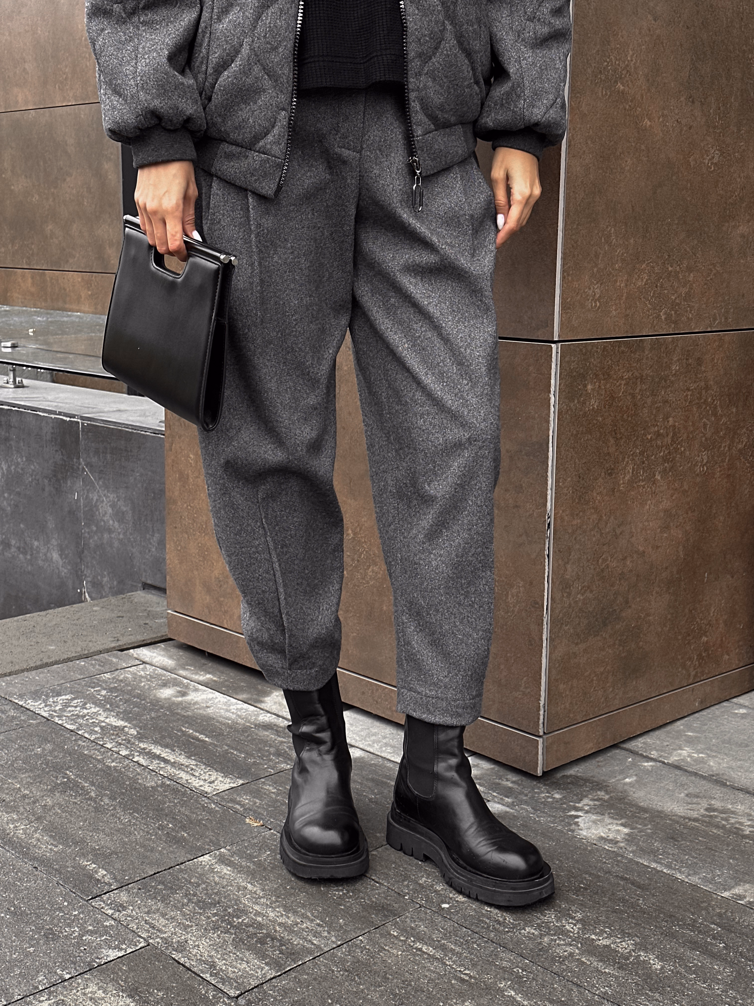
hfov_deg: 30.3
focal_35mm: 48
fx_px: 1394
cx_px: 377
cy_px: 503
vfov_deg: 39.7
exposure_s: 1/140
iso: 80
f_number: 1.8
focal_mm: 6.86
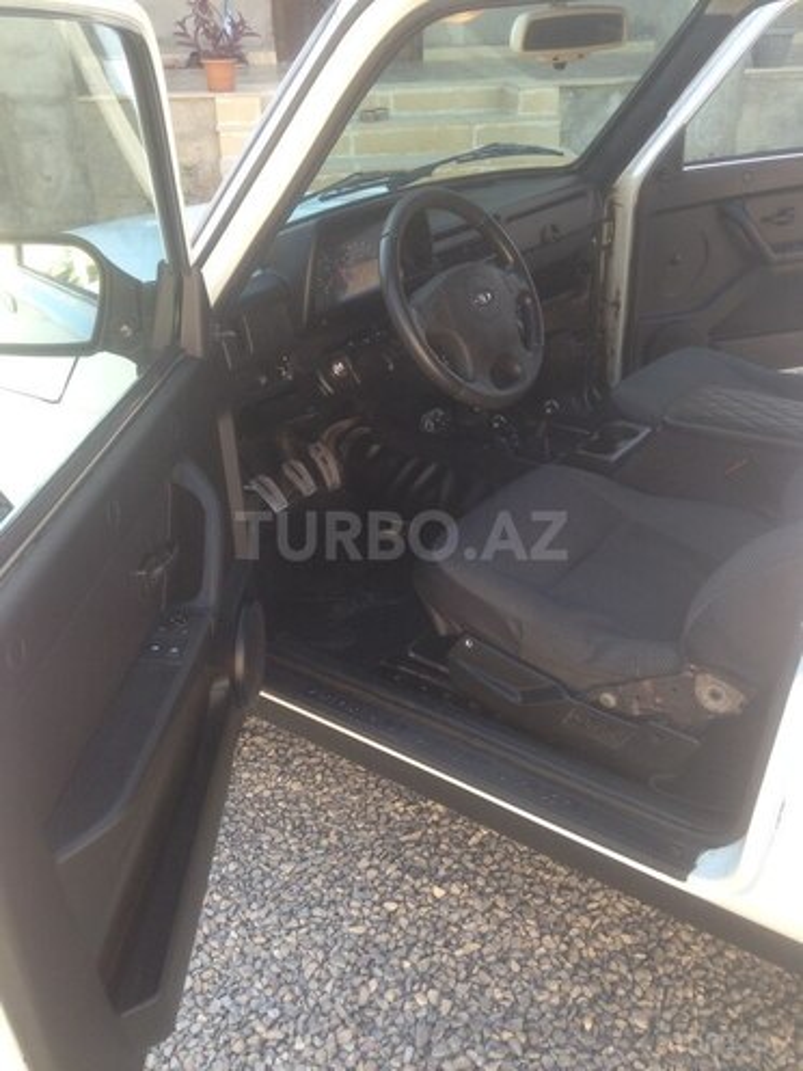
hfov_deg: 42.9
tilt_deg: -27.6
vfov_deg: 55.4
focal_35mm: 33
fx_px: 1021
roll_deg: +0.8
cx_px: 402
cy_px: 536
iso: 50
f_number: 2.4
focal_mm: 4.12
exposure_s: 1/120
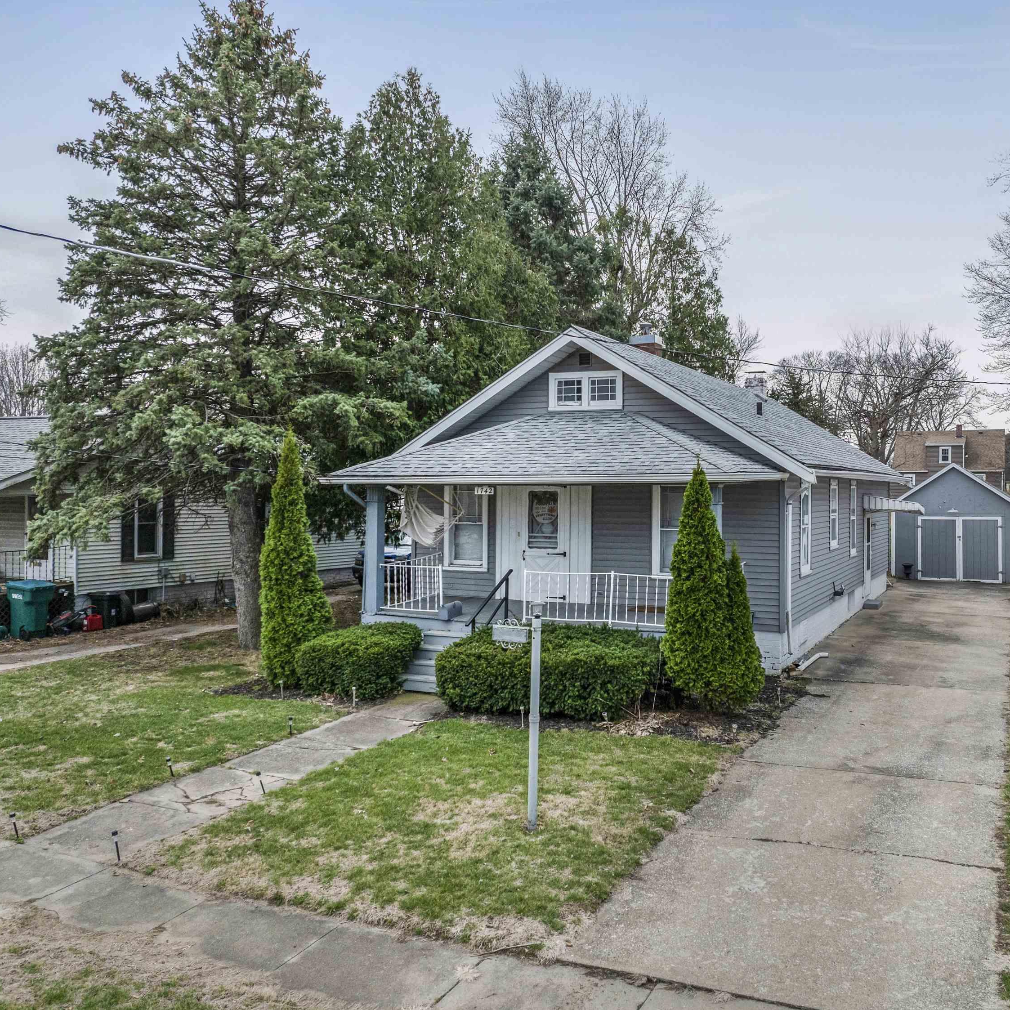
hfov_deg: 55.0
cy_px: 495
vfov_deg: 55.6
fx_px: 957
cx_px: 628
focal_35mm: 29
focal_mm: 12.29
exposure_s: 1/1000
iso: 240
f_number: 2.8
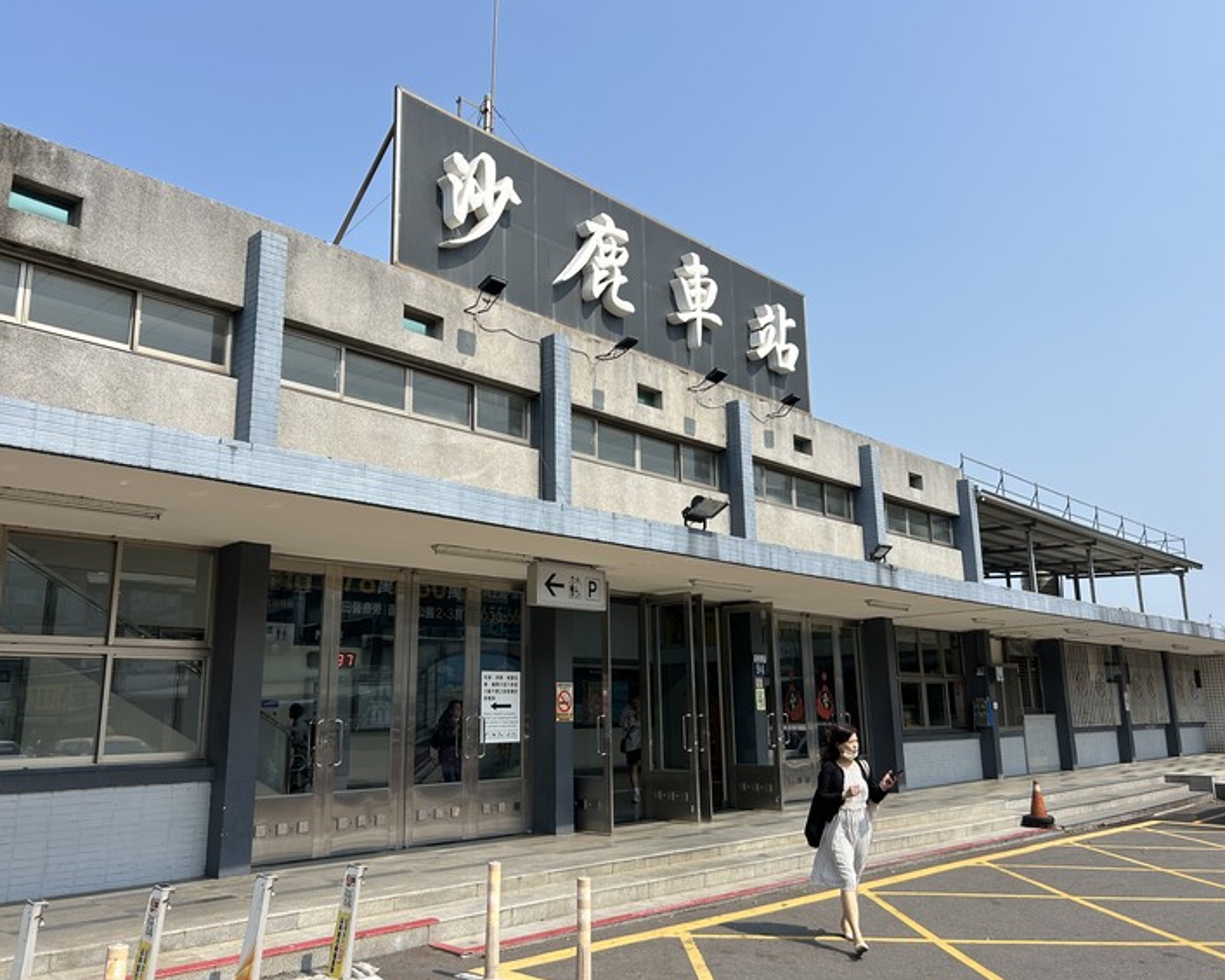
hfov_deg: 62.2
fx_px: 1015
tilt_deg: +12.3
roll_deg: +0.3
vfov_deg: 51.6
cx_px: 606
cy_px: 491
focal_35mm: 28
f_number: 1.5
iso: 50
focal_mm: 5.7
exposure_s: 1/4630
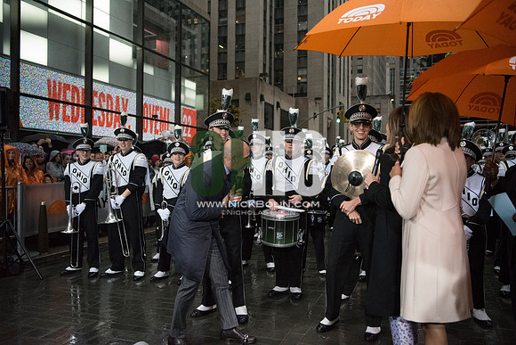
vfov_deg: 41.1
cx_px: 258
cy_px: 172
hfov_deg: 58.7
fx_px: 459
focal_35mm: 32
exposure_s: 1/4000
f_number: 2.8
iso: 10000
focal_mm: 32
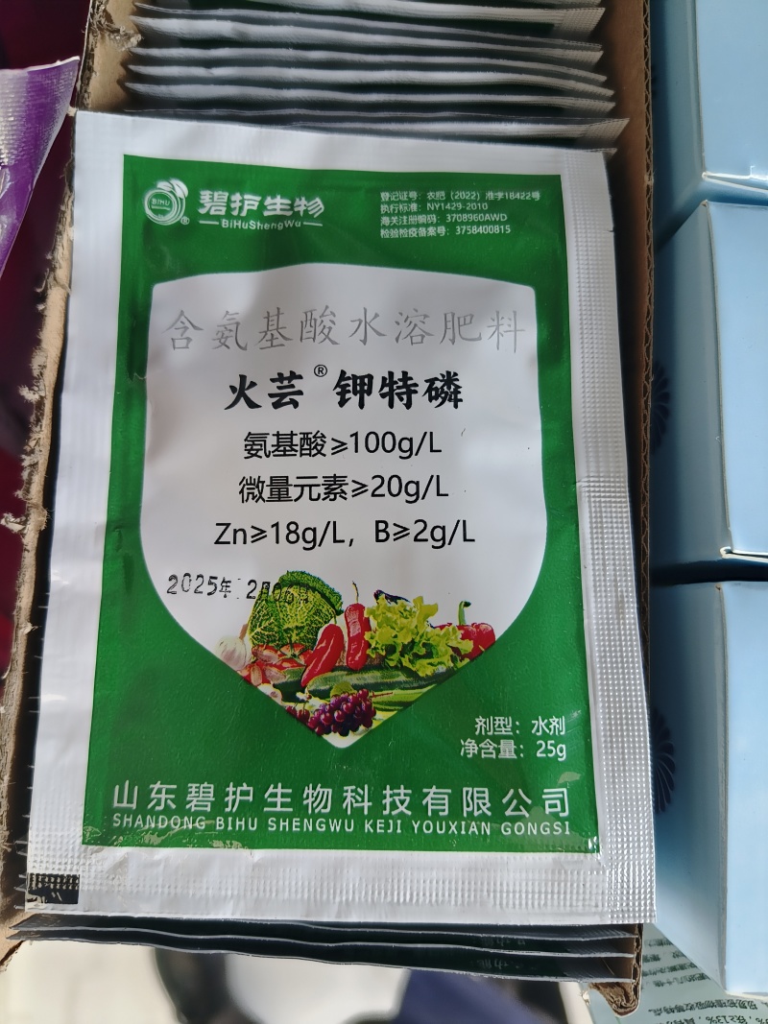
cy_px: 512
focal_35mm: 23
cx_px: 384
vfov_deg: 73.9
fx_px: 681
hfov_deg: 58.9
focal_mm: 5.56
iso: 234
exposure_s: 1/20
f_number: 1.88
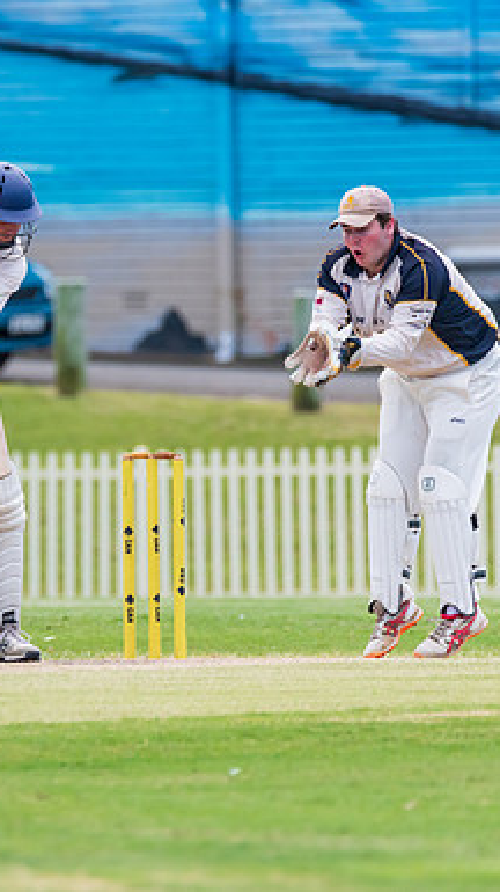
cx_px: 9
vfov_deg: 2.0
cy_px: 468
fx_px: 25388
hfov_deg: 1.1
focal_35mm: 1075
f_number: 6.3
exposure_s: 1/1250
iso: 640
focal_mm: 600
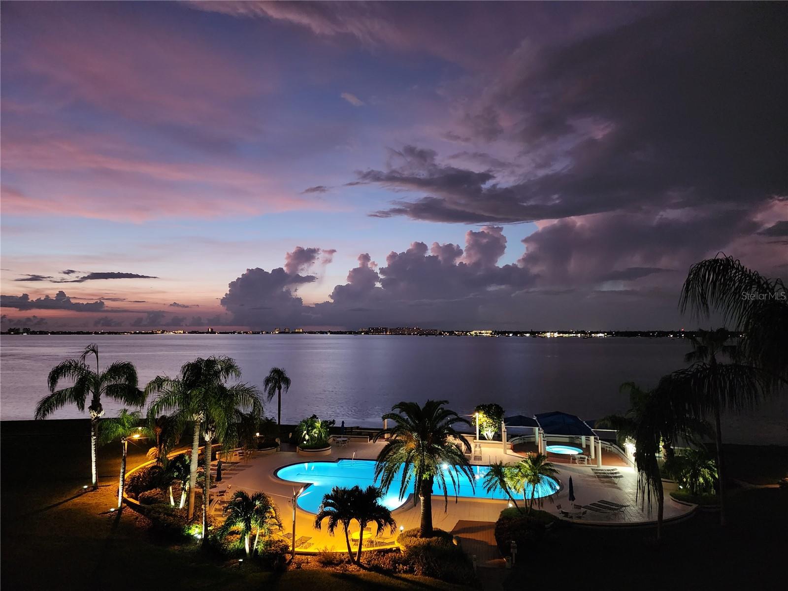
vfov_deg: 58.9
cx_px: 394
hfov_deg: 73.9
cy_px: 296
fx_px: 524
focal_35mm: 23
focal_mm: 6.4
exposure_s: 1/24
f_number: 1.8
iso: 800
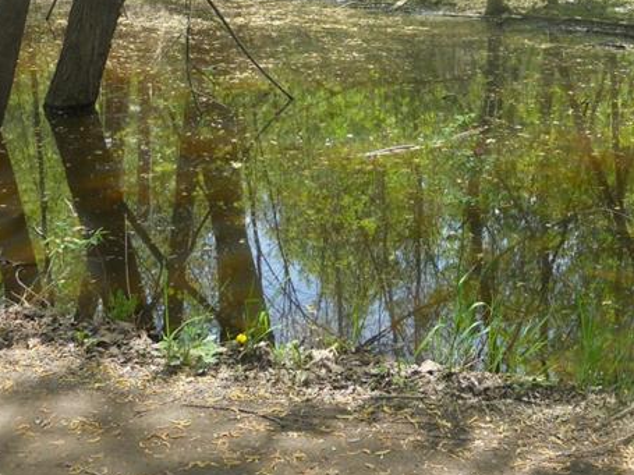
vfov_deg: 22.0
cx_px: 503
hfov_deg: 30.0
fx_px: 1154
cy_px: -52
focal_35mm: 63
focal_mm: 5
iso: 80
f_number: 2.7
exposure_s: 1/320
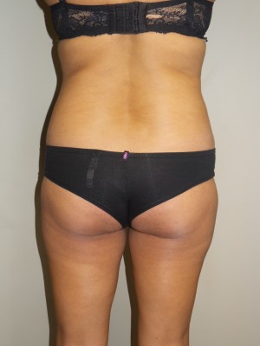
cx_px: 130
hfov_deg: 34.3
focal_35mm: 42
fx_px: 421
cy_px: 173
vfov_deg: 44.8
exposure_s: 1/40
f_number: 3.2
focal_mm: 7.5
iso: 100
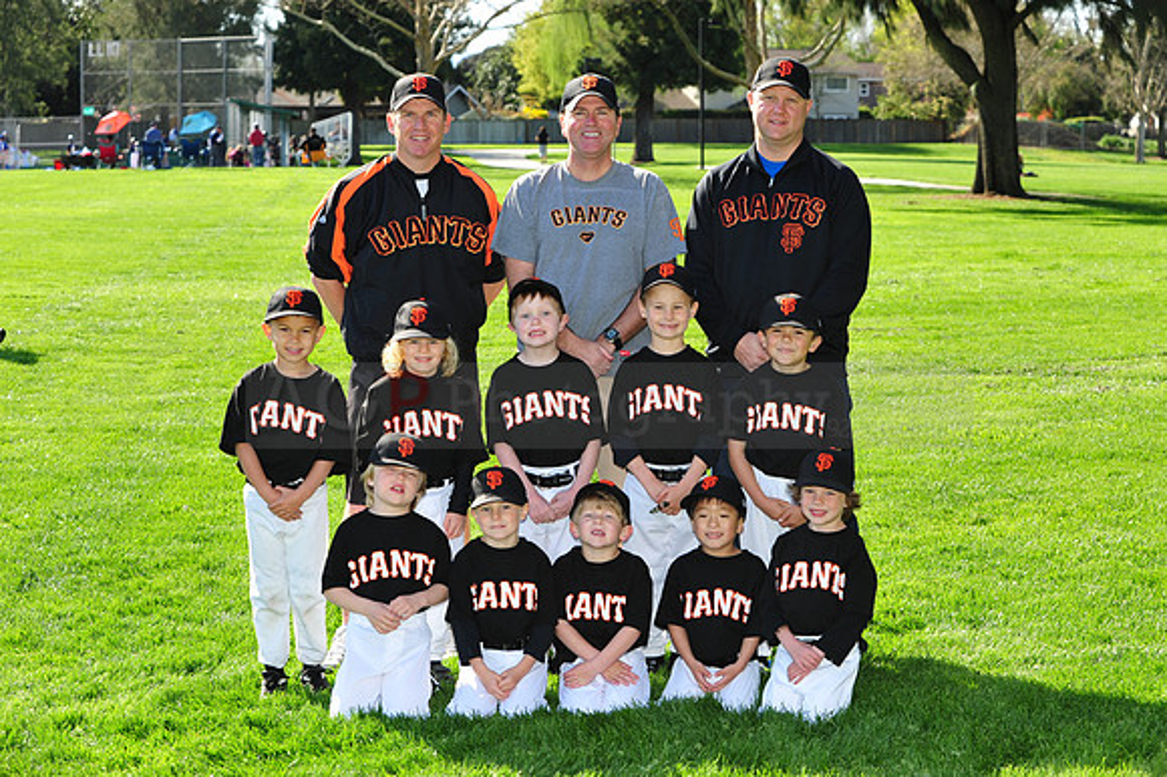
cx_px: 584
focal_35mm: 80
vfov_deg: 17.0
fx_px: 2592
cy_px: 388
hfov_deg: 25.4
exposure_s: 1/200
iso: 200
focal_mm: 80
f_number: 7.1
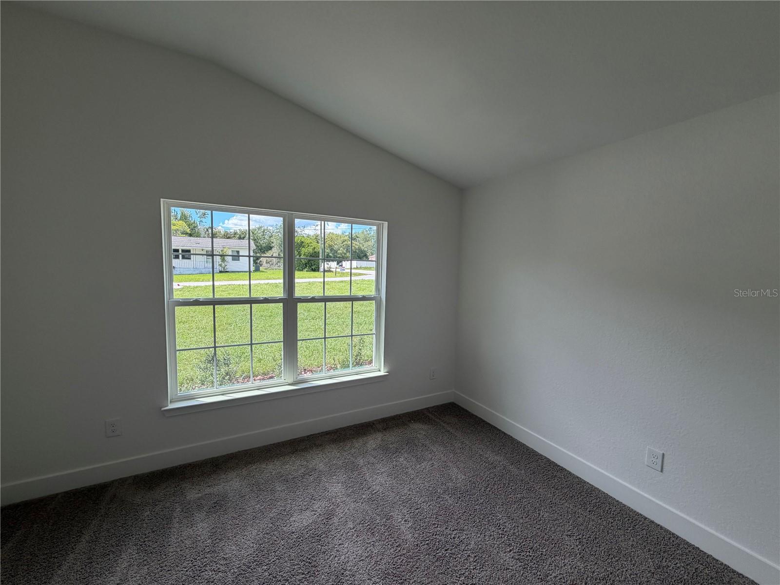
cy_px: 292
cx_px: 390
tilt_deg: -2.8
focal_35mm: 14
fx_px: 315
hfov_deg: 102.1
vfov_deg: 85.7
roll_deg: -0.3
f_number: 2.2
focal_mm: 2.22
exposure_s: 1/141
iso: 40
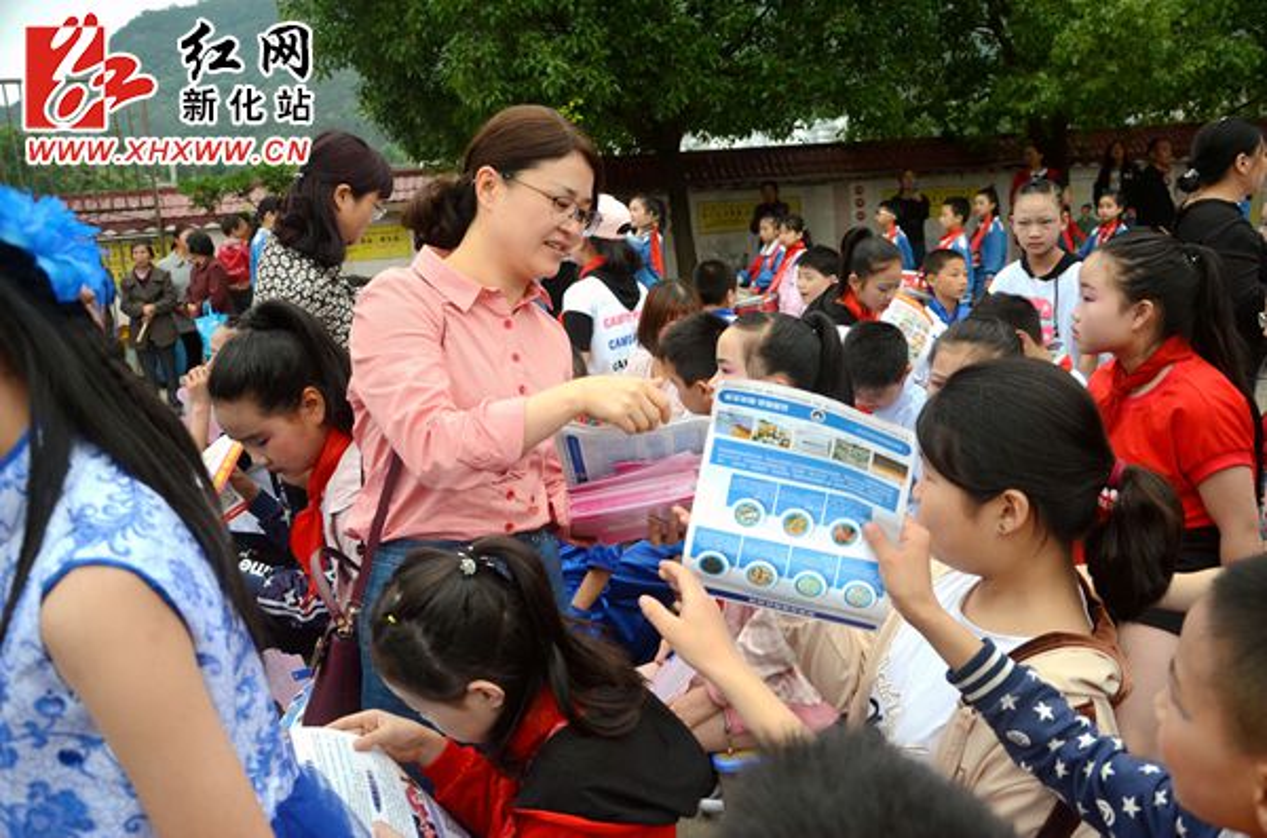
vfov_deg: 41.5
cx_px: 634
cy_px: 419
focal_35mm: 32
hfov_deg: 59.6
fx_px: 1106
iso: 800
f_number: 3.8
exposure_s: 1/800
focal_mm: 21
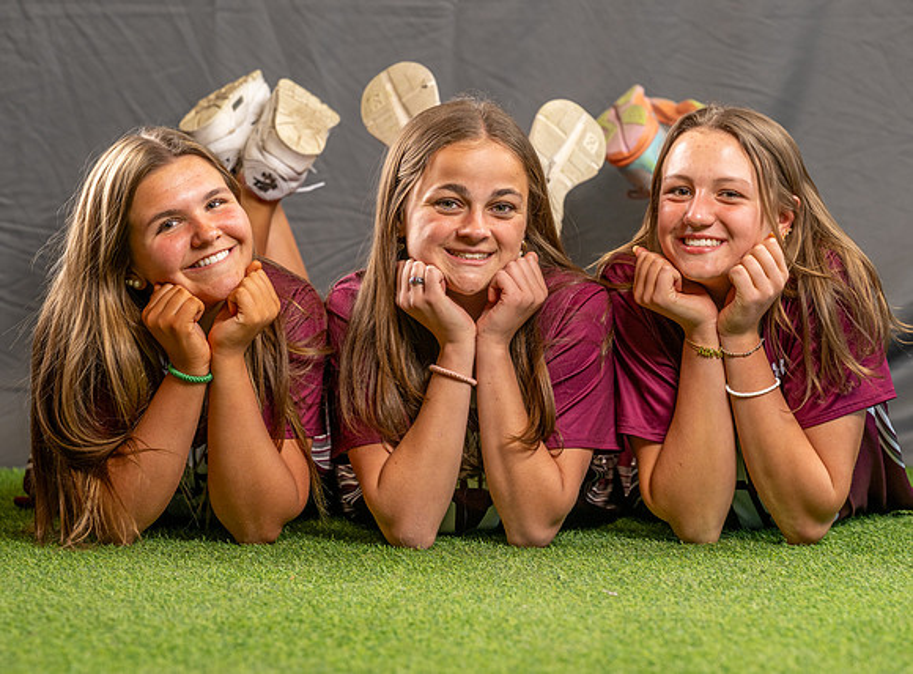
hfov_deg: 10.7
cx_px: 460
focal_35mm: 185
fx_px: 4858
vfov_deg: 7.9
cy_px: 353
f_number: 4.5
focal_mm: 145
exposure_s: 1/200
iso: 250
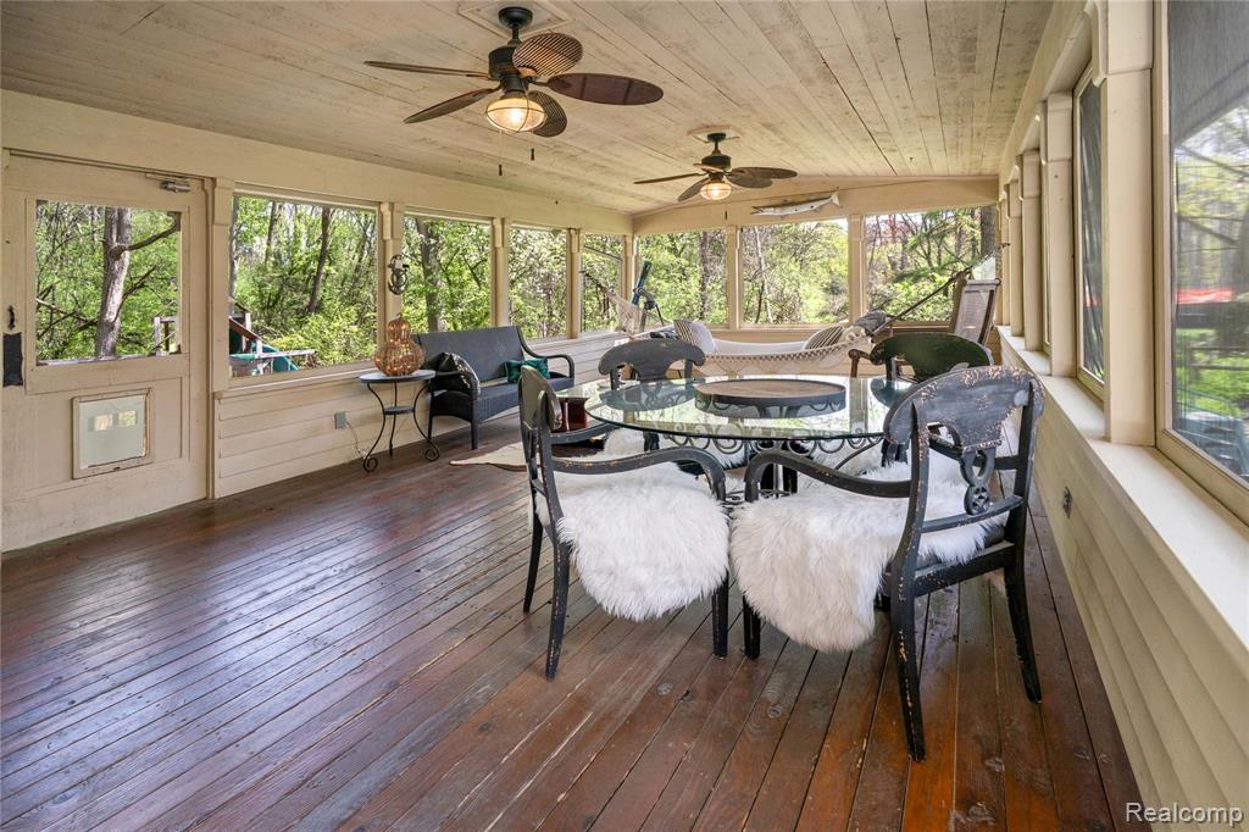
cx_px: 624
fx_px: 555
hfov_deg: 96.8
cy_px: 416
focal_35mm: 16
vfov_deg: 73.7
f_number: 5.6
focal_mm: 16
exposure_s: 1/60
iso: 100
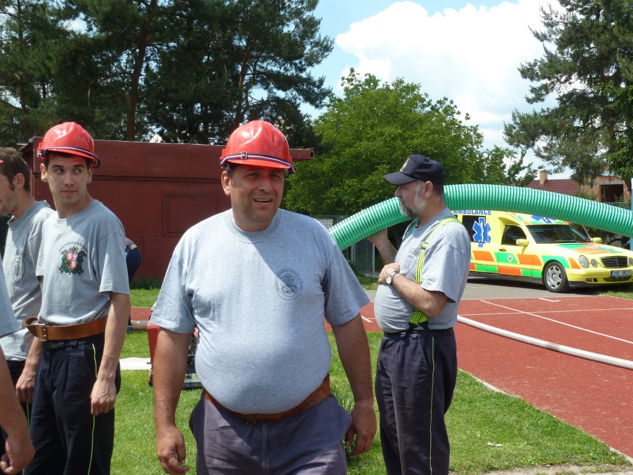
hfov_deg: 42.9
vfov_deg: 32.9
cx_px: 316
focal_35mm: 44
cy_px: 238
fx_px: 805
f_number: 4
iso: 80
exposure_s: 1/320
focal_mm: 7.3
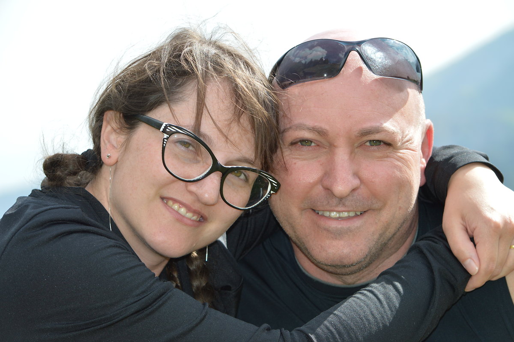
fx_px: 1712
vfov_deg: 11.4
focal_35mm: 120
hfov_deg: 17.1
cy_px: 171
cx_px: 257
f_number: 6.3
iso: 100
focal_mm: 80
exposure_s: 1/200
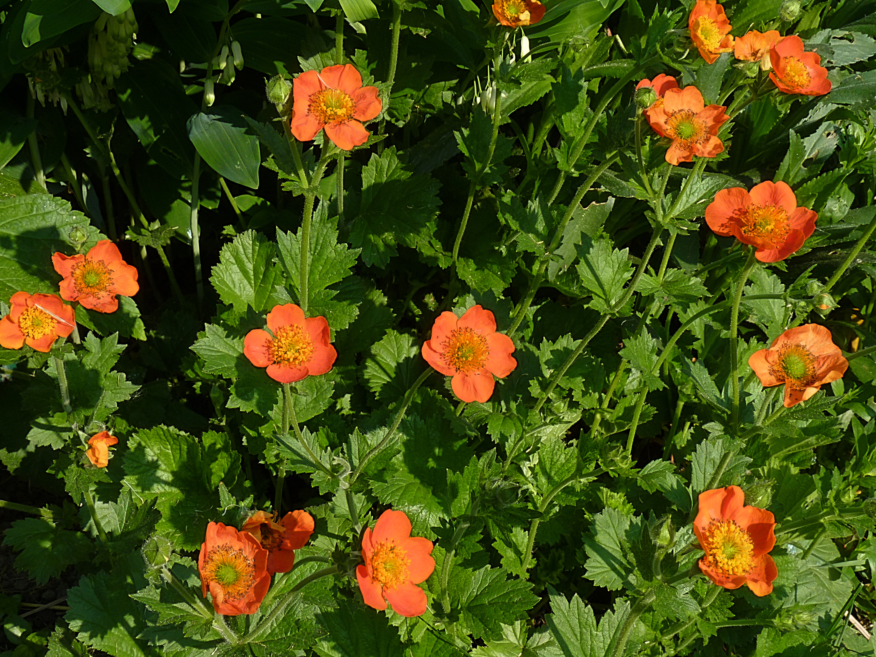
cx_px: 438
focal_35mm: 52
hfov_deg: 36.8
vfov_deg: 28.0
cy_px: 328
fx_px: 1316
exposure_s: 1/125
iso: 100
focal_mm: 9.2
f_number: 8
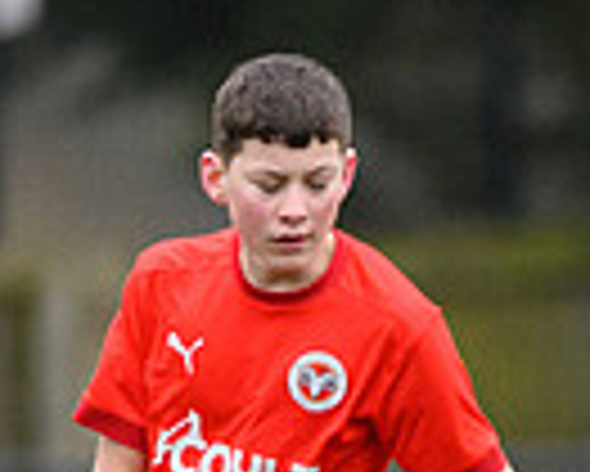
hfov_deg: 0.8
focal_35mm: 2335
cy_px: 725
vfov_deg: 0.7
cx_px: 909
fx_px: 40804
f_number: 2.8
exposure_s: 1/2000
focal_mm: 400
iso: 3600
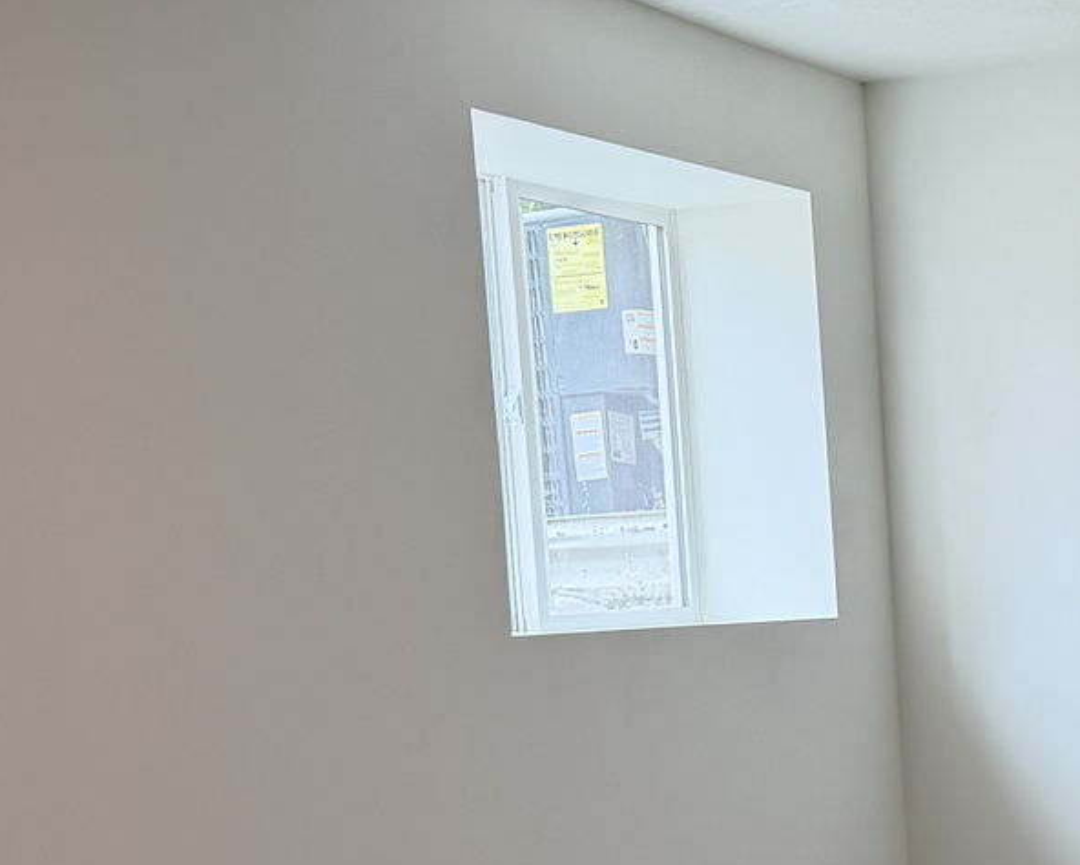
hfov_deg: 22.7
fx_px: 2590
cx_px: 1073
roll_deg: +2.8
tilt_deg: -3.6
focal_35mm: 81
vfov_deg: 18.7
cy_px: 728
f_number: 1.78
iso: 100
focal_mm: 6.76
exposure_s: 1/138
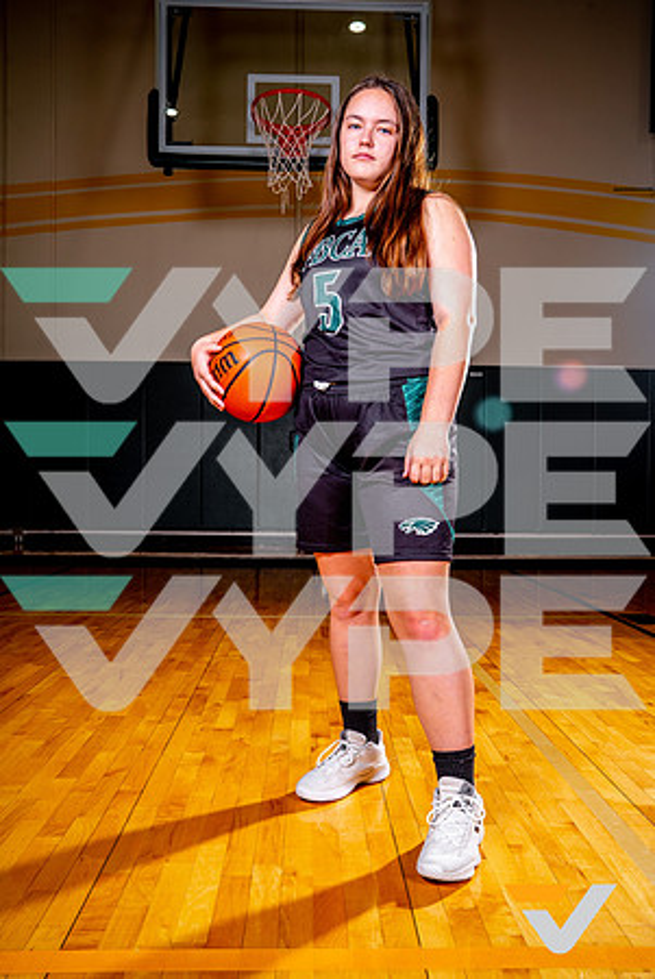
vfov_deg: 65.4
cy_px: 490
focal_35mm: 28
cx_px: 328
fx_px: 762
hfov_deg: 46.5
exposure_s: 1/125
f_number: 8
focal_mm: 28
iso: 100
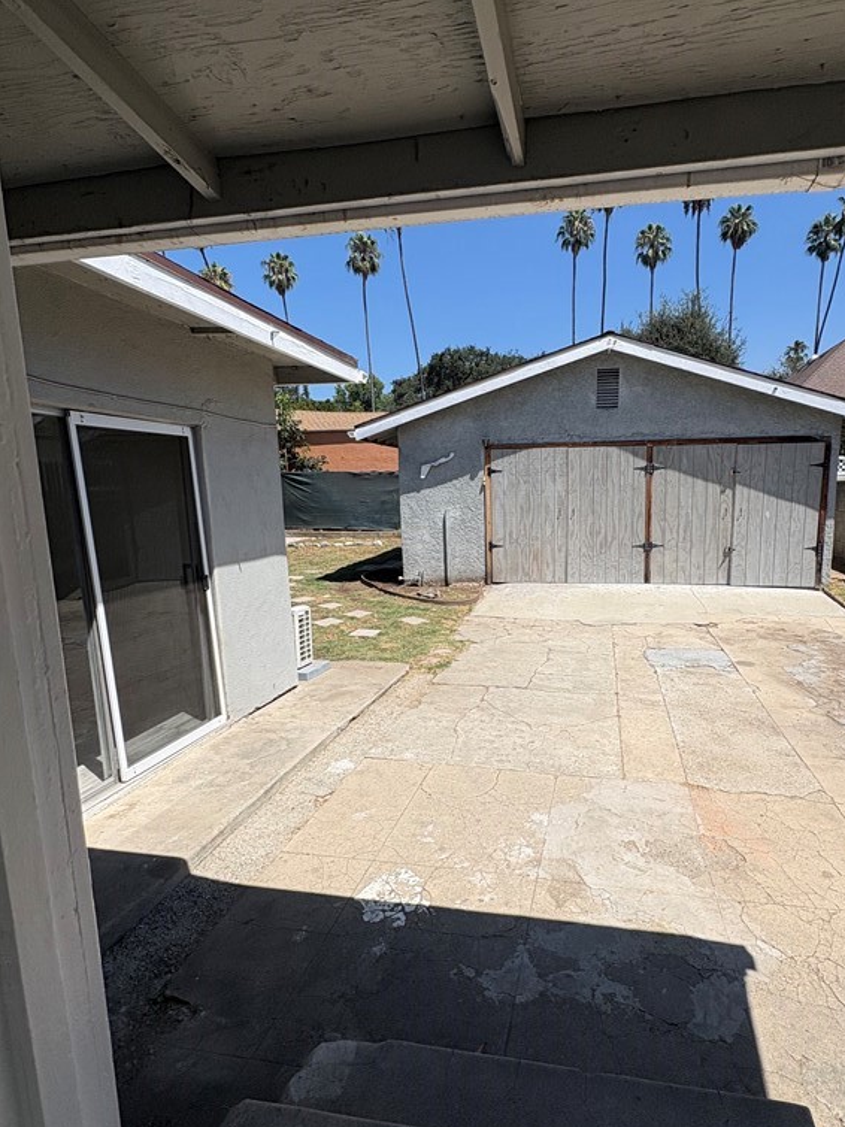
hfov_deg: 68.1
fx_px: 619
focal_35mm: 19
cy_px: 597
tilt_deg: -9.9
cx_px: 500
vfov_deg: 84.6
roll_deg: +0.2
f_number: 2.2
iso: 40
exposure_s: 1/2985
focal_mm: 2.22
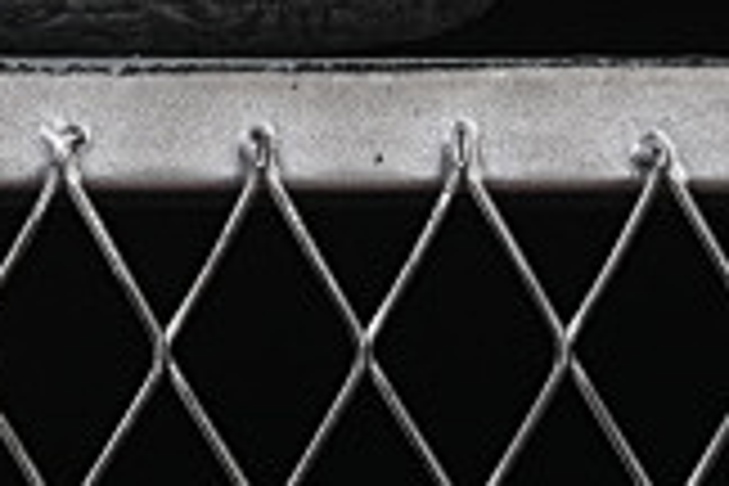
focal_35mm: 370
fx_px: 7492
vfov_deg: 3.7
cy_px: -686
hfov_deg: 5.5
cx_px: -495
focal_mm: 50
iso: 160
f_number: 8
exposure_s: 1/80
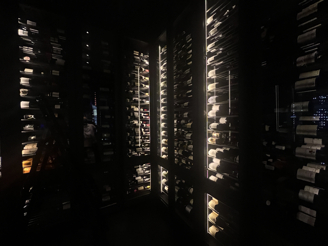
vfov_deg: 89.9
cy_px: 123
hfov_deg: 106.2
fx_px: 123
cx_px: 164
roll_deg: +1.7
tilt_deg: -0.4
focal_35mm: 13
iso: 2000
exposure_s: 1/29
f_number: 1.8
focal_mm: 1.57
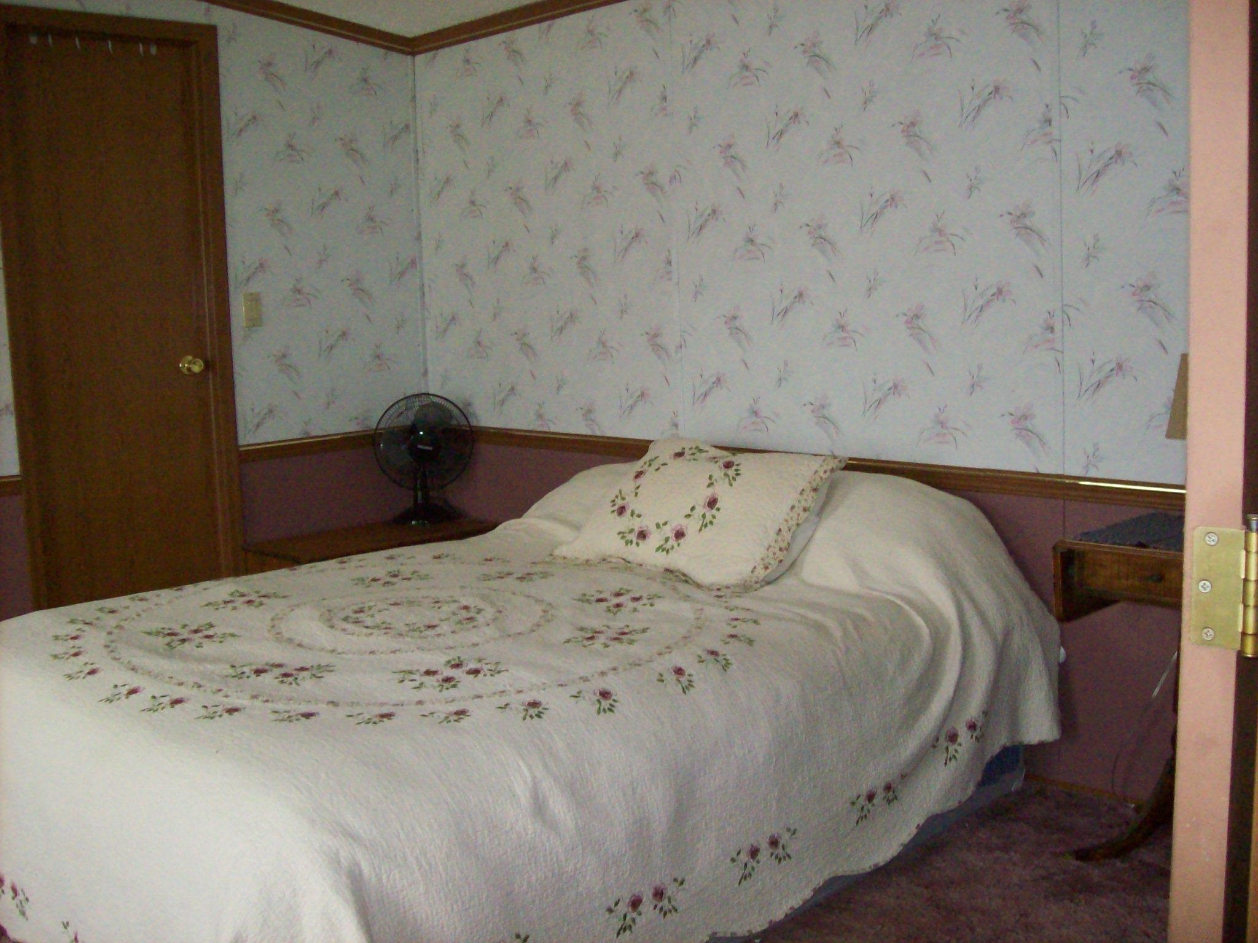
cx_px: 629
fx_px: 1308
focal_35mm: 36
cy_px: 472
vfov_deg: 39.7
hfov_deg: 51.4
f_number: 2.7
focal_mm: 6
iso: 400
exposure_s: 1/128
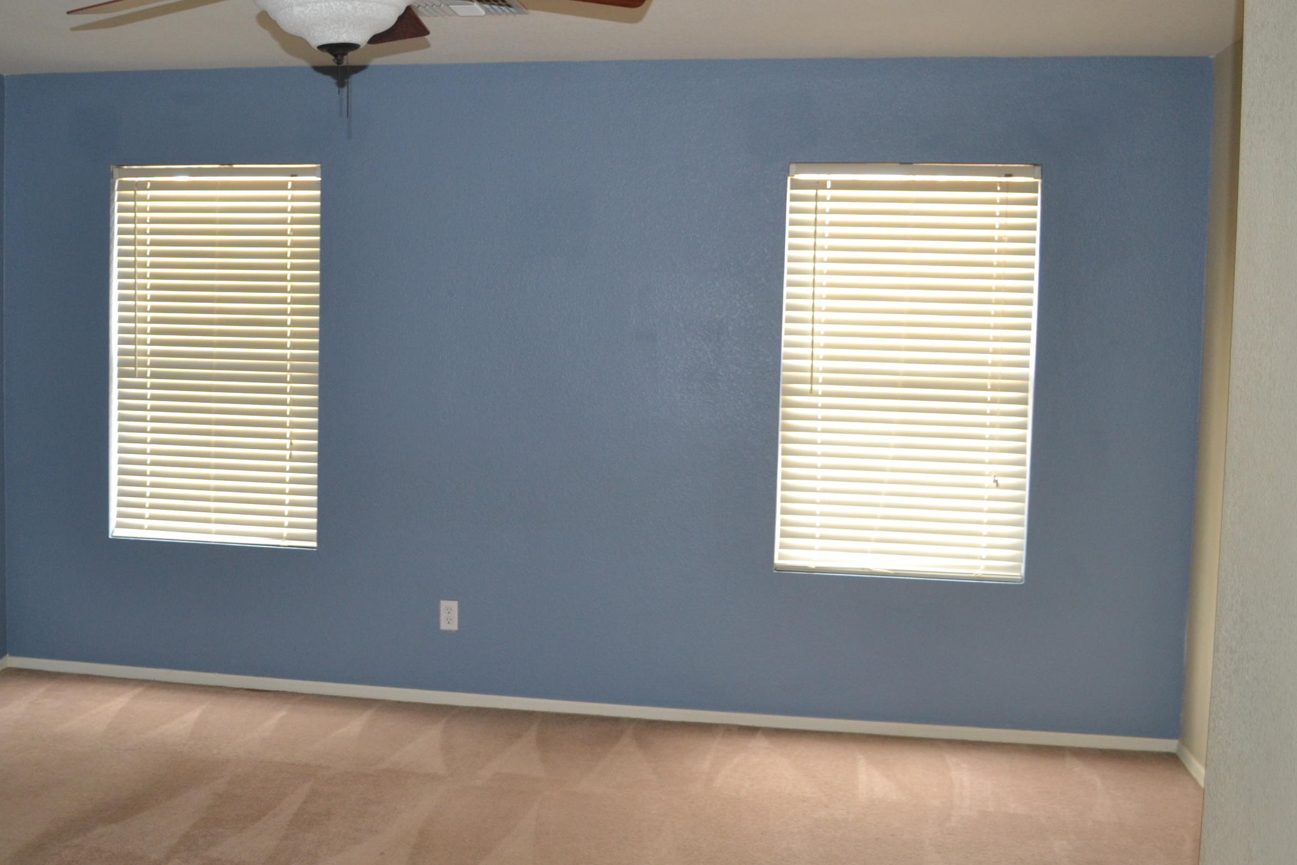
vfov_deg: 34.2
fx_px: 1405
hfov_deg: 49.2
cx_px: 518
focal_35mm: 39
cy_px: 410
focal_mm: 18
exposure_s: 1/60
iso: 640
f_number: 3.5
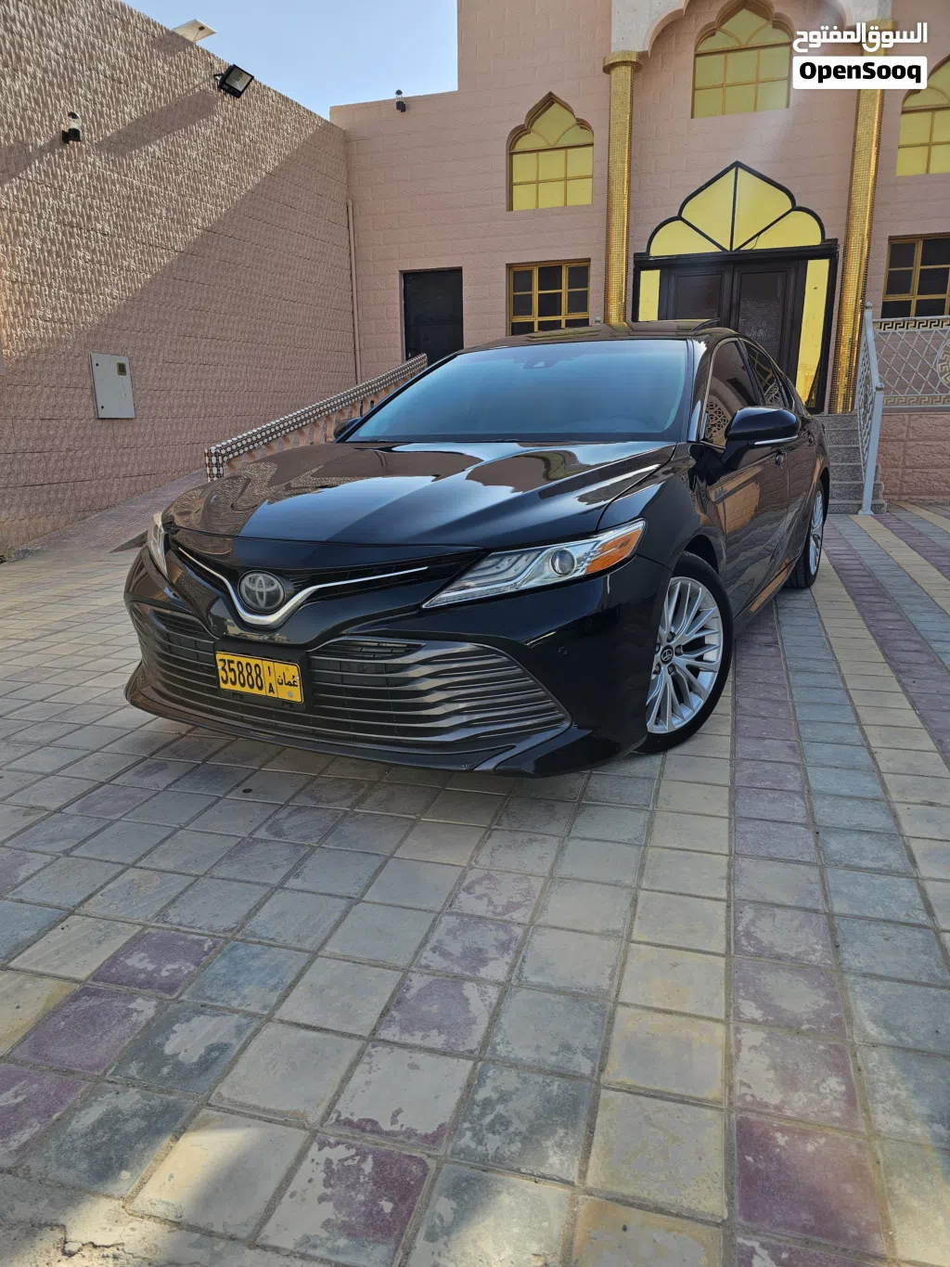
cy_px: 634
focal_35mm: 23
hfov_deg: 58.9
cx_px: 475
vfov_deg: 73.9
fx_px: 841
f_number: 1.7
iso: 10
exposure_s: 1/390
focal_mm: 6.3
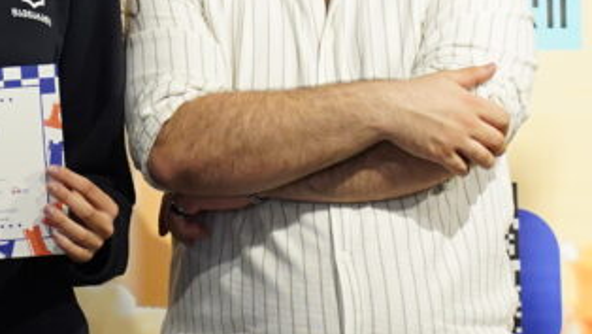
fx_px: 4021
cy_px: -12
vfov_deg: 4.7
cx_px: -70
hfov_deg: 8.4
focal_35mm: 256
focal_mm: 50
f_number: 2.8
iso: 1600
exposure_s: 1/200
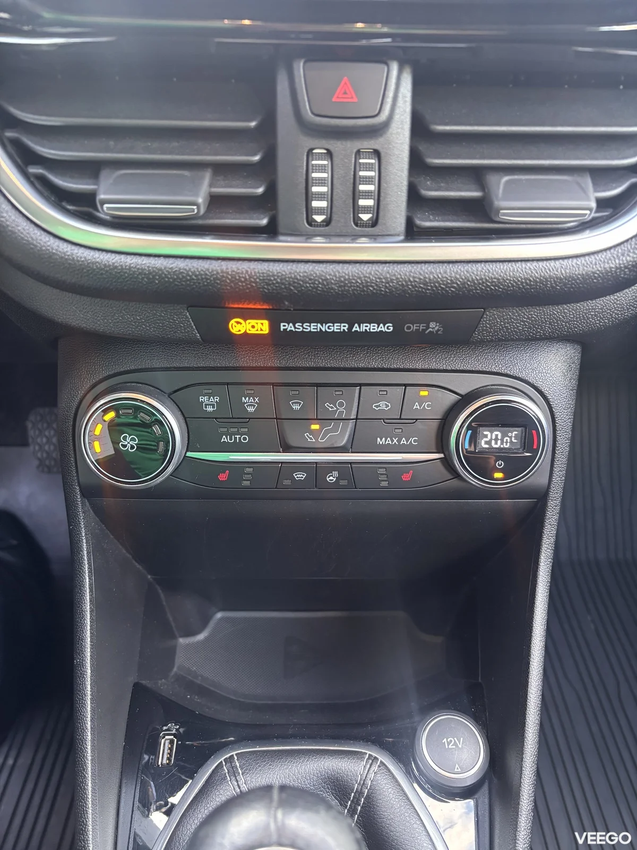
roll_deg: +0.8
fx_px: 638
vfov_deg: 67.3
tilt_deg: -34.5
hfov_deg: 53.1
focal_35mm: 26
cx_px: 318
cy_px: 425
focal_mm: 5.96
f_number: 1.6
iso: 500
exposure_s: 1/53
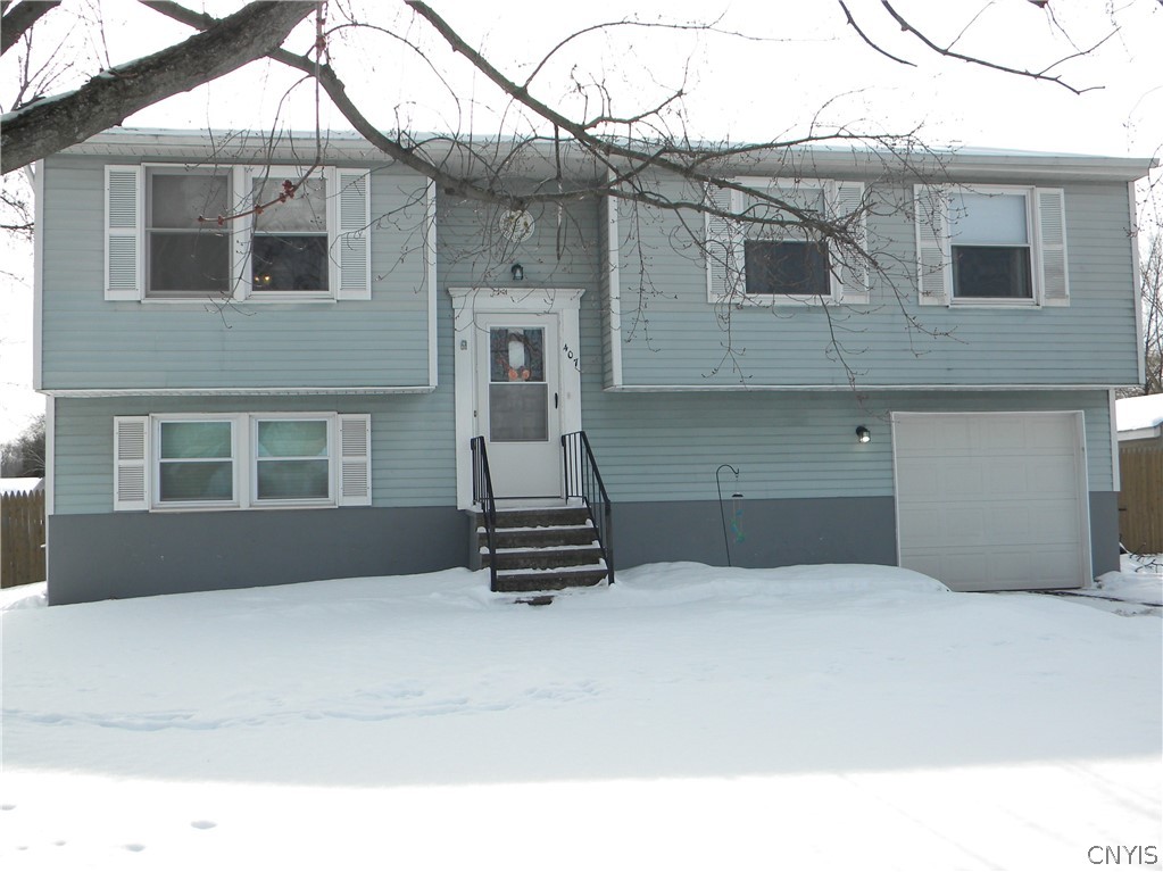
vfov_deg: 39.6
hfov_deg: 51.4
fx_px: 1209
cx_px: 582
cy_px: 436
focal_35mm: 36
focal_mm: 6.4
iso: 80
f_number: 7.4
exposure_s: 1/225
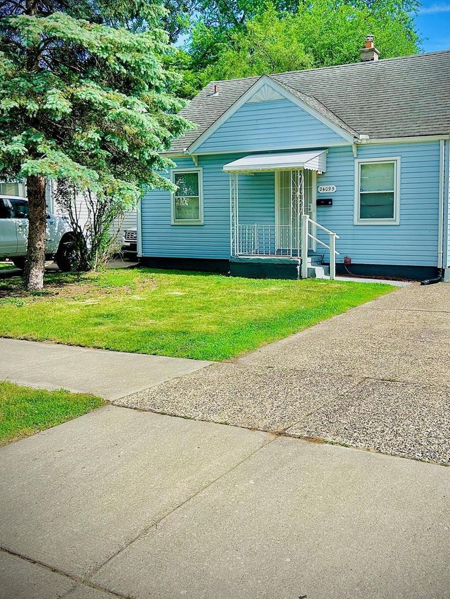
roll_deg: -0.4
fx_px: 572
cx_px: 280
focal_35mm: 33
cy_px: 264
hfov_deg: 42.7
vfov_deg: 55.2
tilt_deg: -4.7
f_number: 1.5
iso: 50
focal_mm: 5.7
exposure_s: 1/4831
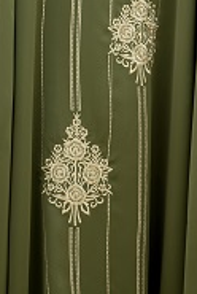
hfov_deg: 3.9
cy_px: -72
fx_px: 2878
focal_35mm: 352
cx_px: 148
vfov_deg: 5.8
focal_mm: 85
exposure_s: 1/320
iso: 100
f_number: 1.8
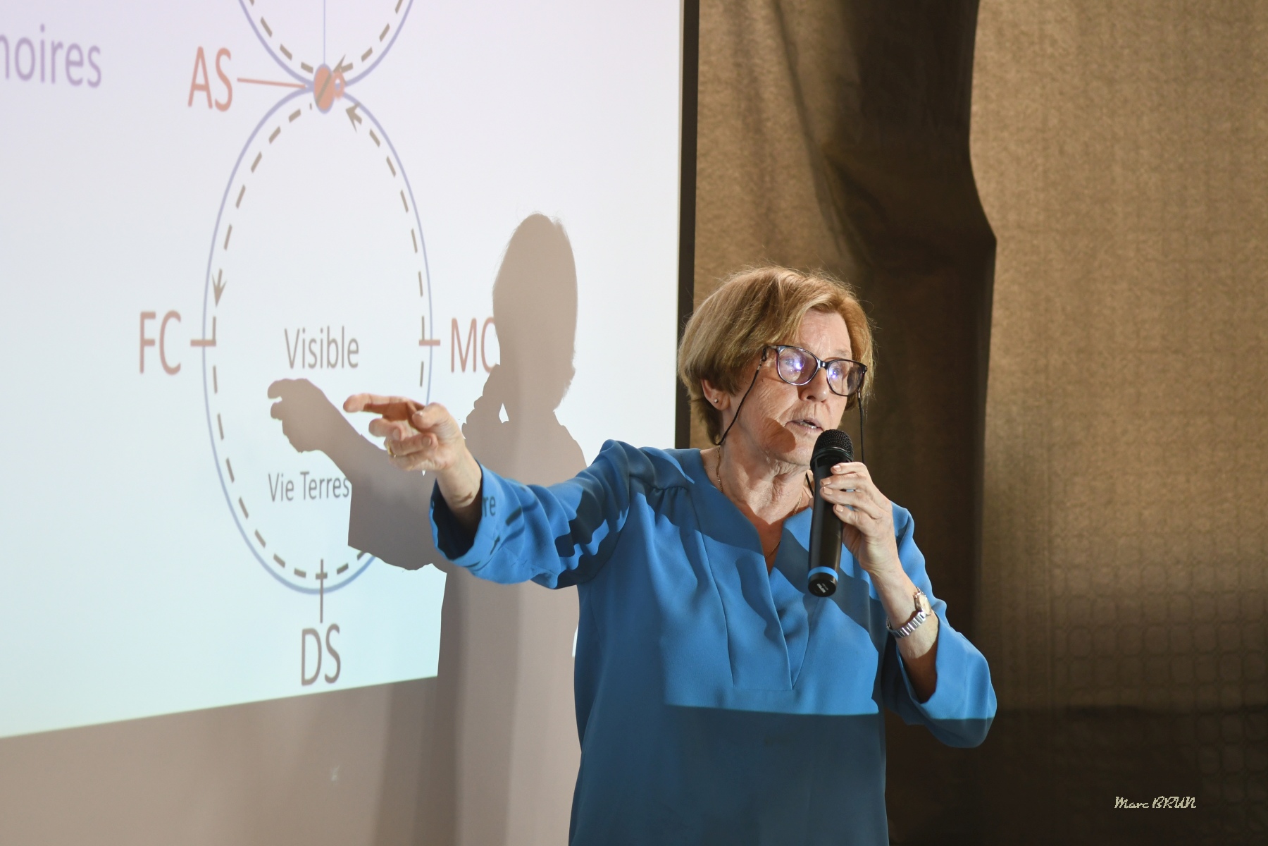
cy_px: 423
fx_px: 5283
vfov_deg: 9.1
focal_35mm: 150
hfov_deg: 13.7
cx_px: 634
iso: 900
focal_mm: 100
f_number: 4.5
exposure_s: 1/160
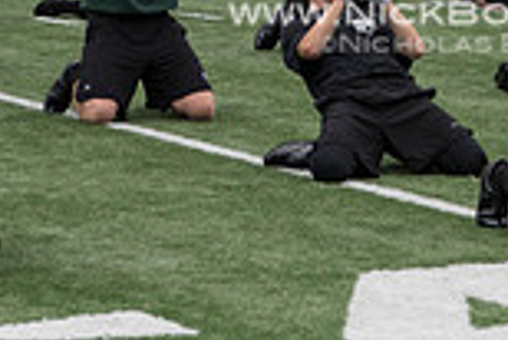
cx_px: 455
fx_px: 3729
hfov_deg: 7.8
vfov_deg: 5.2
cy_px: -104
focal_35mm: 264
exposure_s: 1/2500
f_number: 5.6
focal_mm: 70
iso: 640
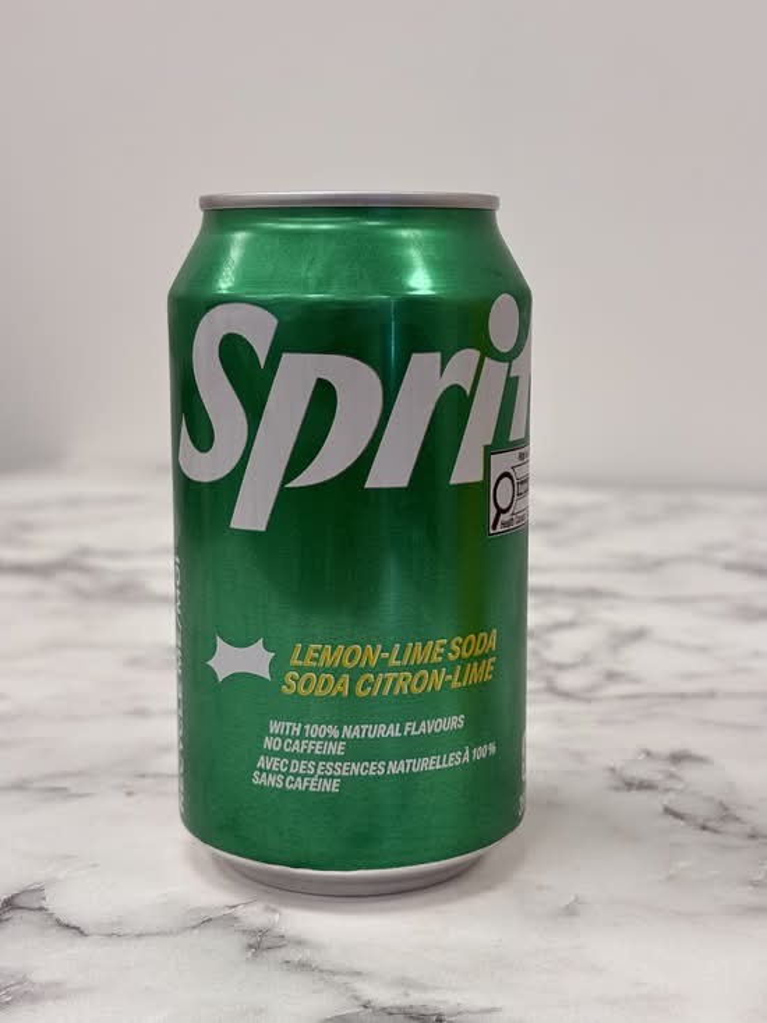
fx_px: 1536
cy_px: 512
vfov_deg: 36.8
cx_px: 384
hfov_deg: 28.0
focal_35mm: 52
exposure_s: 1/120
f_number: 1.6
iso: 32
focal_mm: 5.96
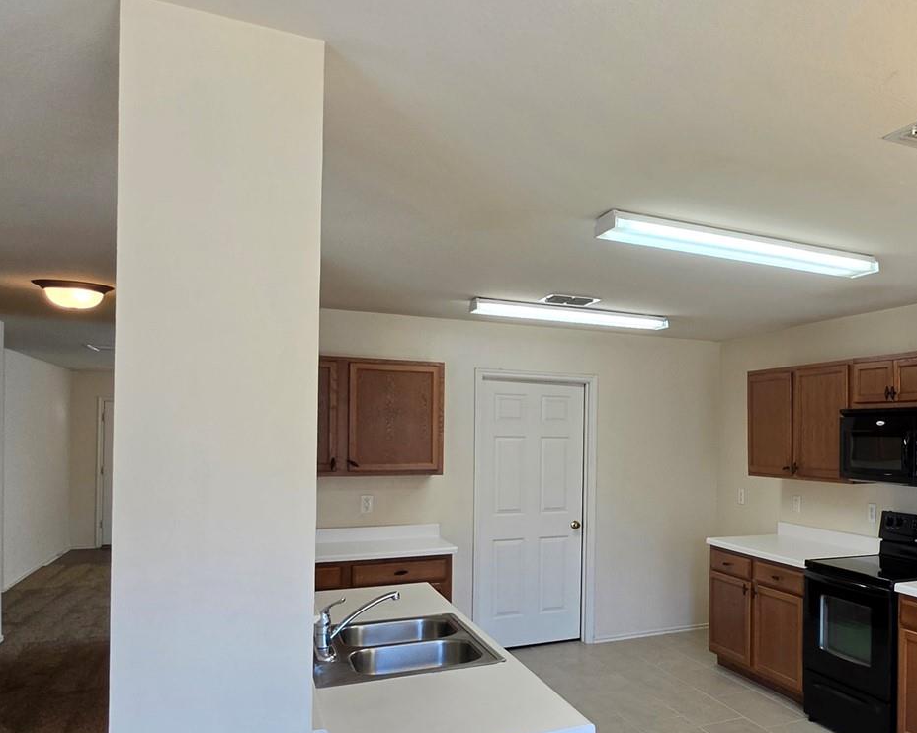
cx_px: 758
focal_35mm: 28
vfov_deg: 51.2
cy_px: 441
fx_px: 760
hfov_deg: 56.8
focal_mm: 2.2
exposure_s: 1/120
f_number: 1.9
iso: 80
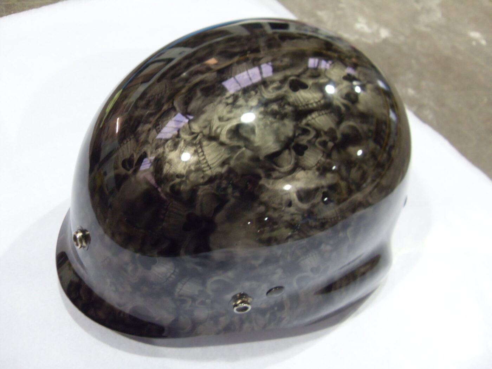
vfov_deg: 40.7
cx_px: 246
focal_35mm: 35
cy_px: 184
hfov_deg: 52.6
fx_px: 497
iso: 200
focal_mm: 6.3
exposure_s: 1/15
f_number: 2.8
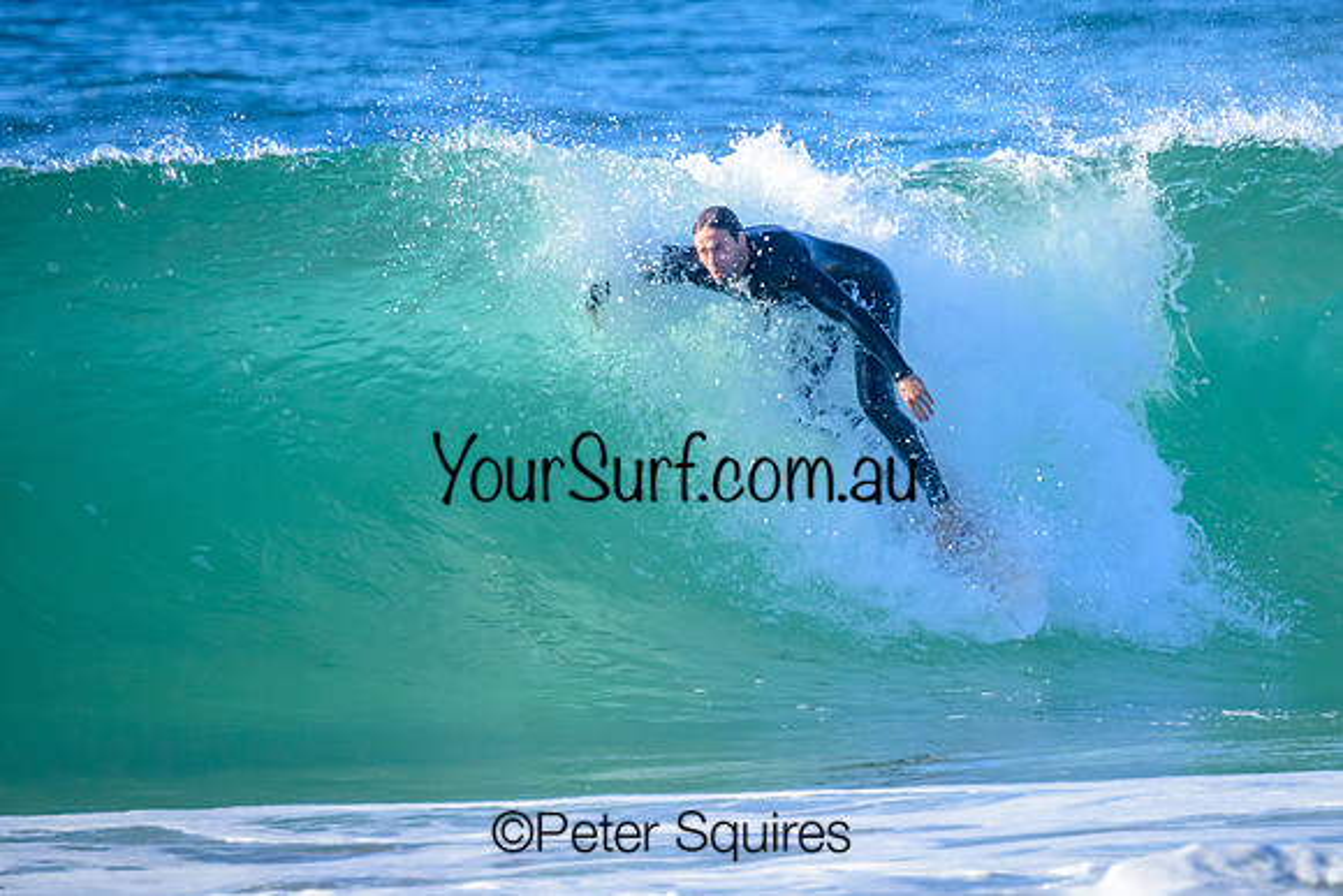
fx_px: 37144
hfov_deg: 2.1
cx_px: 816
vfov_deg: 1.4
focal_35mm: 995
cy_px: 391
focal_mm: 800
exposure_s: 1/2000
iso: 2500
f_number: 11
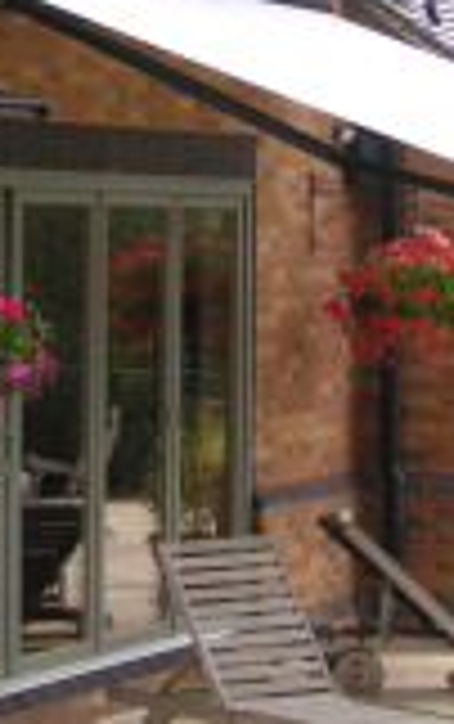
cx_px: -103
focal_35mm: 158
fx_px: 3120
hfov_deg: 8.2
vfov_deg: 13.2
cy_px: 256
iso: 50
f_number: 3.3
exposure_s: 1/125
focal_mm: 7.8
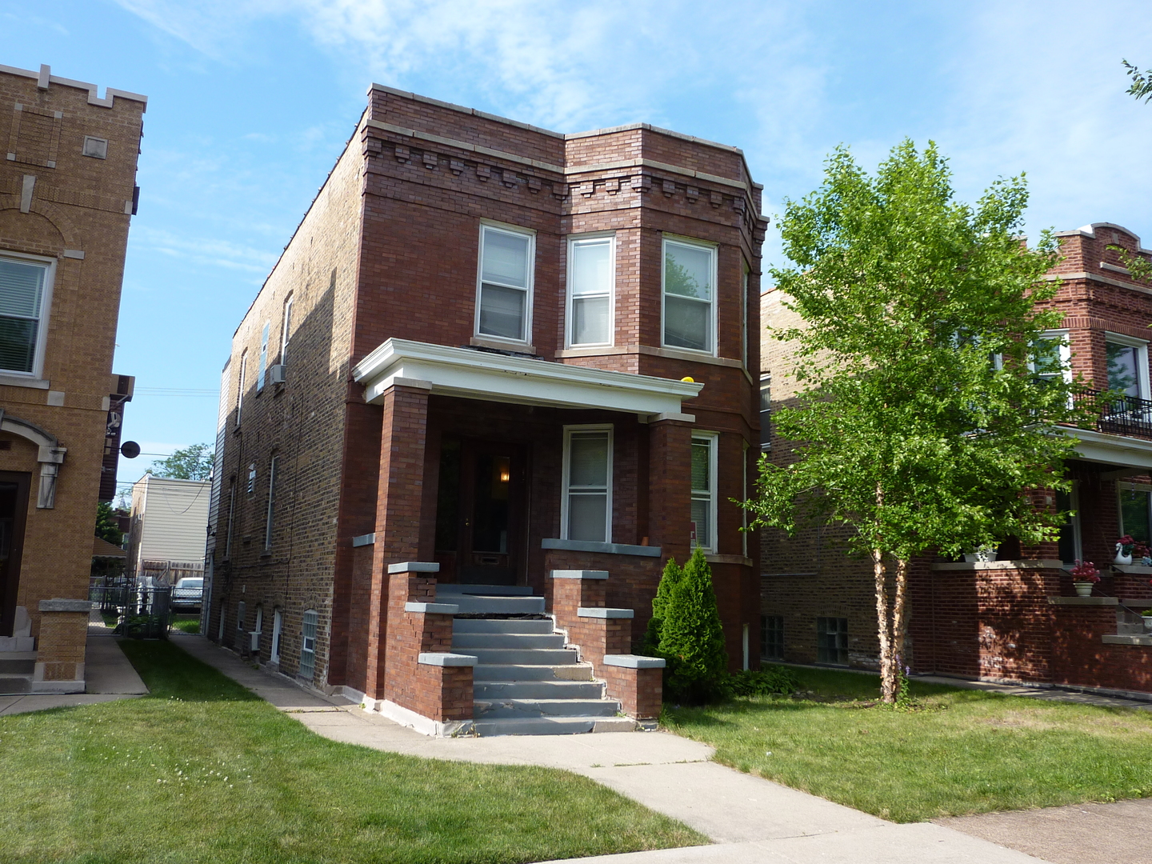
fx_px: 965
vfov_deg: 48.2
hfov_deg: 61.7
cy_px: 432
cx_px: 576
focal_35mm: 29
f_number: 4
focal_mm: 4.7
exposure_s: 1/500
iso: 80
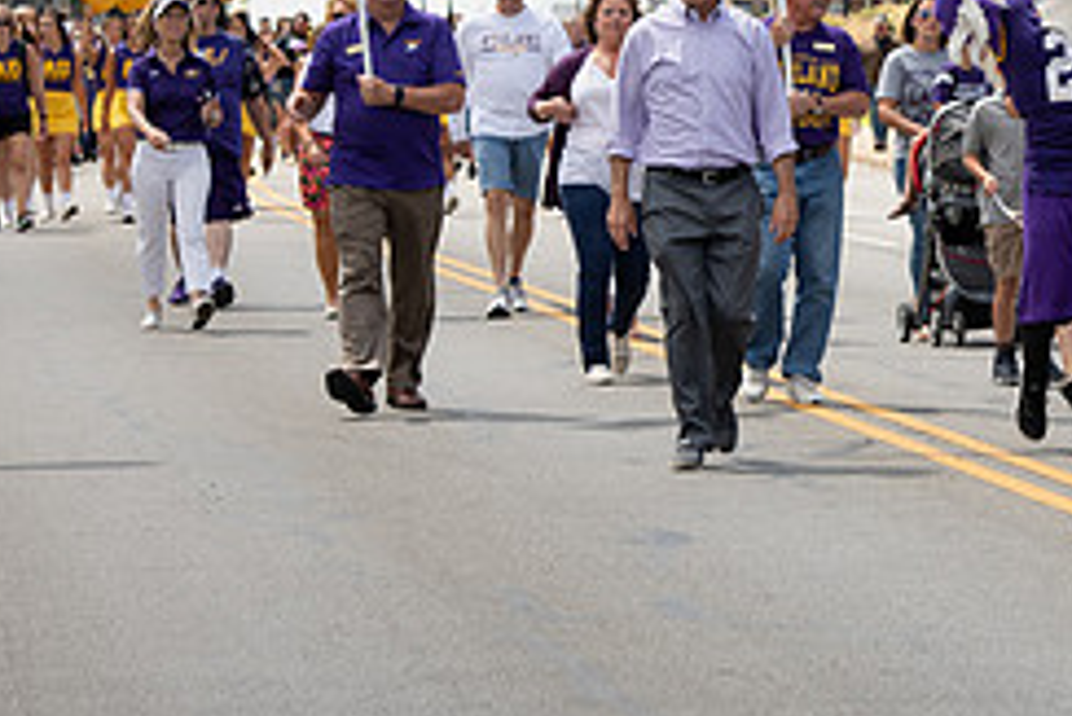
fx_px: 7449
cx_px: 1098
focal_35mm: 250
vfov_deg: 5.5
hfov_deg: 8.2
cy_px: 64
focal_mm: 105
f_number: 6.3
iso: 250
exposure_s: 1/640
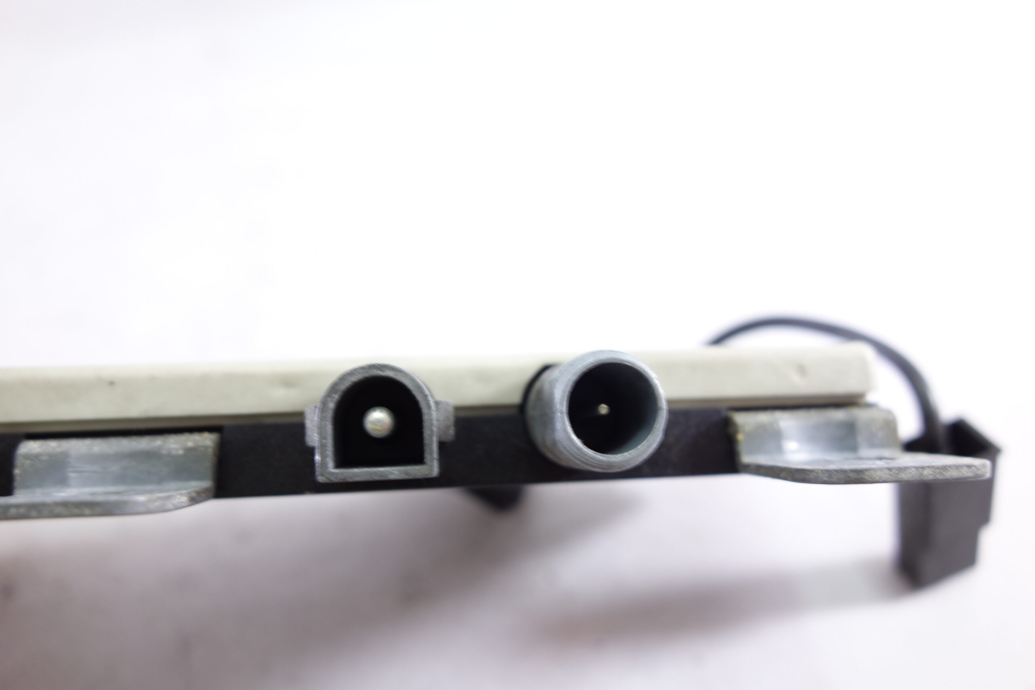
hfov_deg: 65.5
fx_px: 805
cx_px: 518
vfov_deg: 46.4
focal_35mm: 28
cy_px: 345
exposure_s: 1/10
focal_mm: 10.4
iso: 125
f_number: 3.5
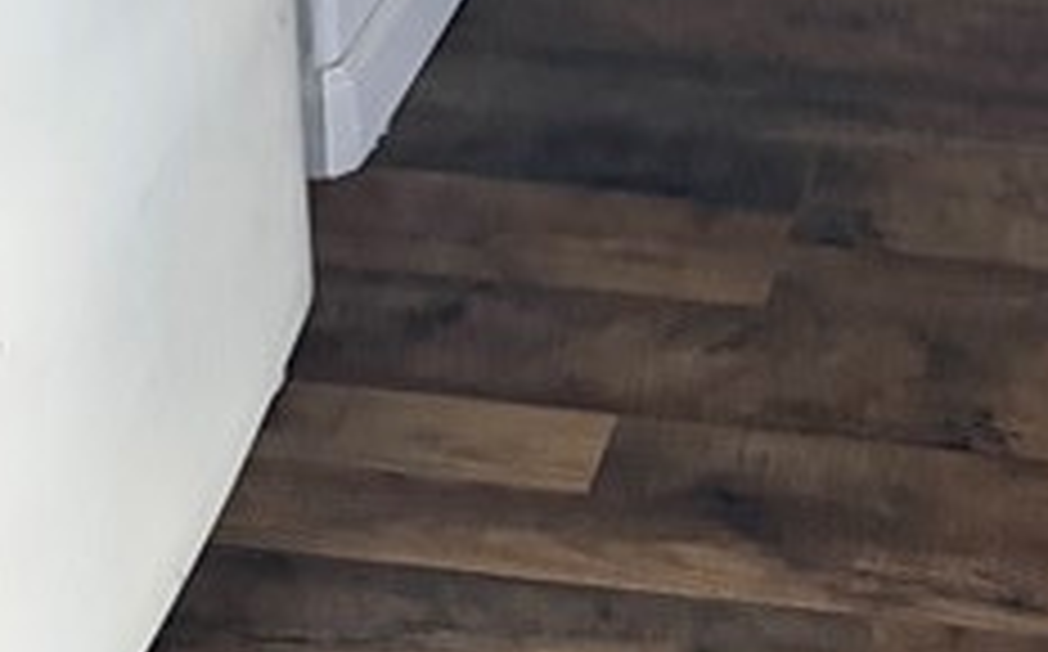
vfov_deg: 9.9
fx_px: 3195
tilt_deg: -12.2
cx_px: 981
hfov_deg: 18.3
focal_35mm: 112
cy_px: -1025
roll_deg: +0.6
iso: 640
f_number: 1.78
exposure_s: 1/60
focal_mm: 6.76
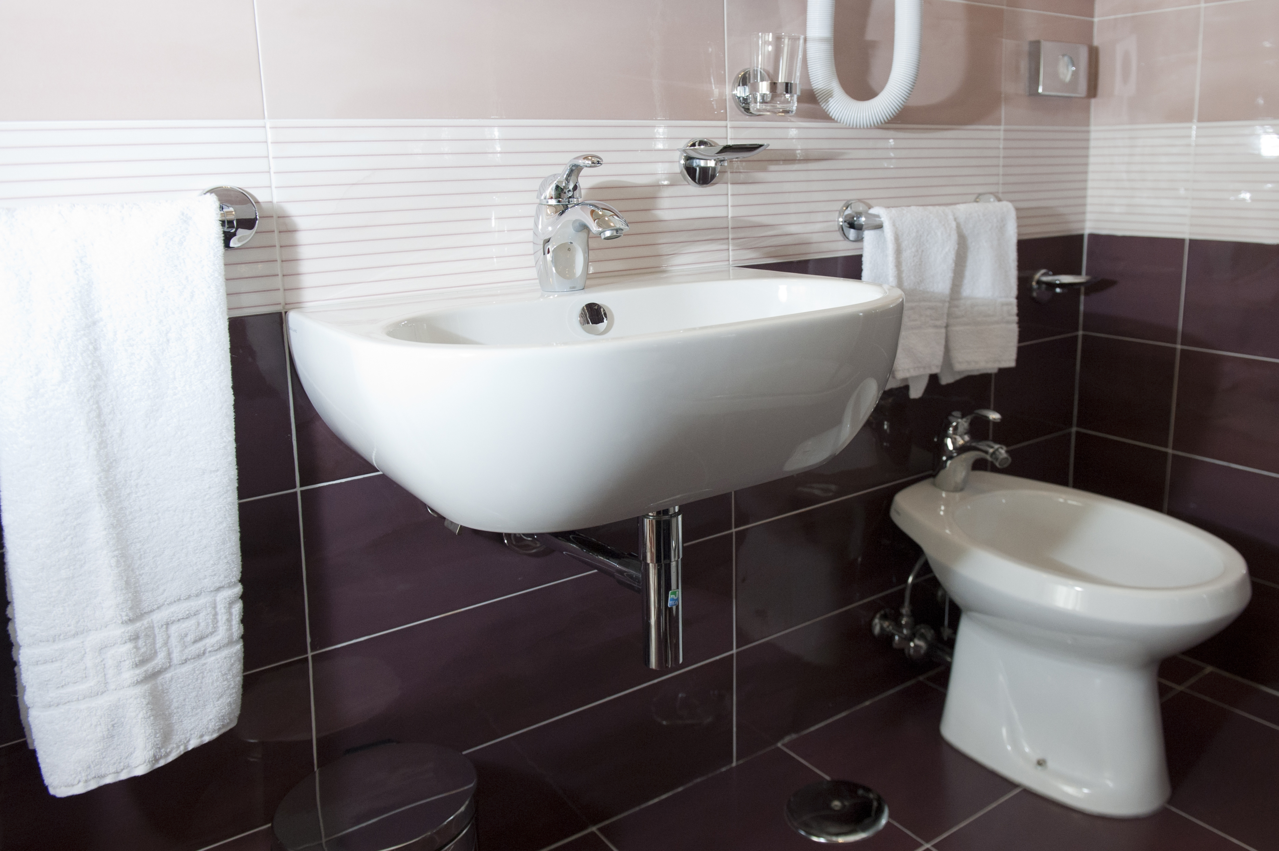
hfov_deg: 73.8
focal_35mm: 24
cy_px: 426
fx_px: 852
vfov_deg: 53.1
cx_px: 640
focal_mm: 24
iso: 2000
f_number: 6.3
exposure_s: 1/160
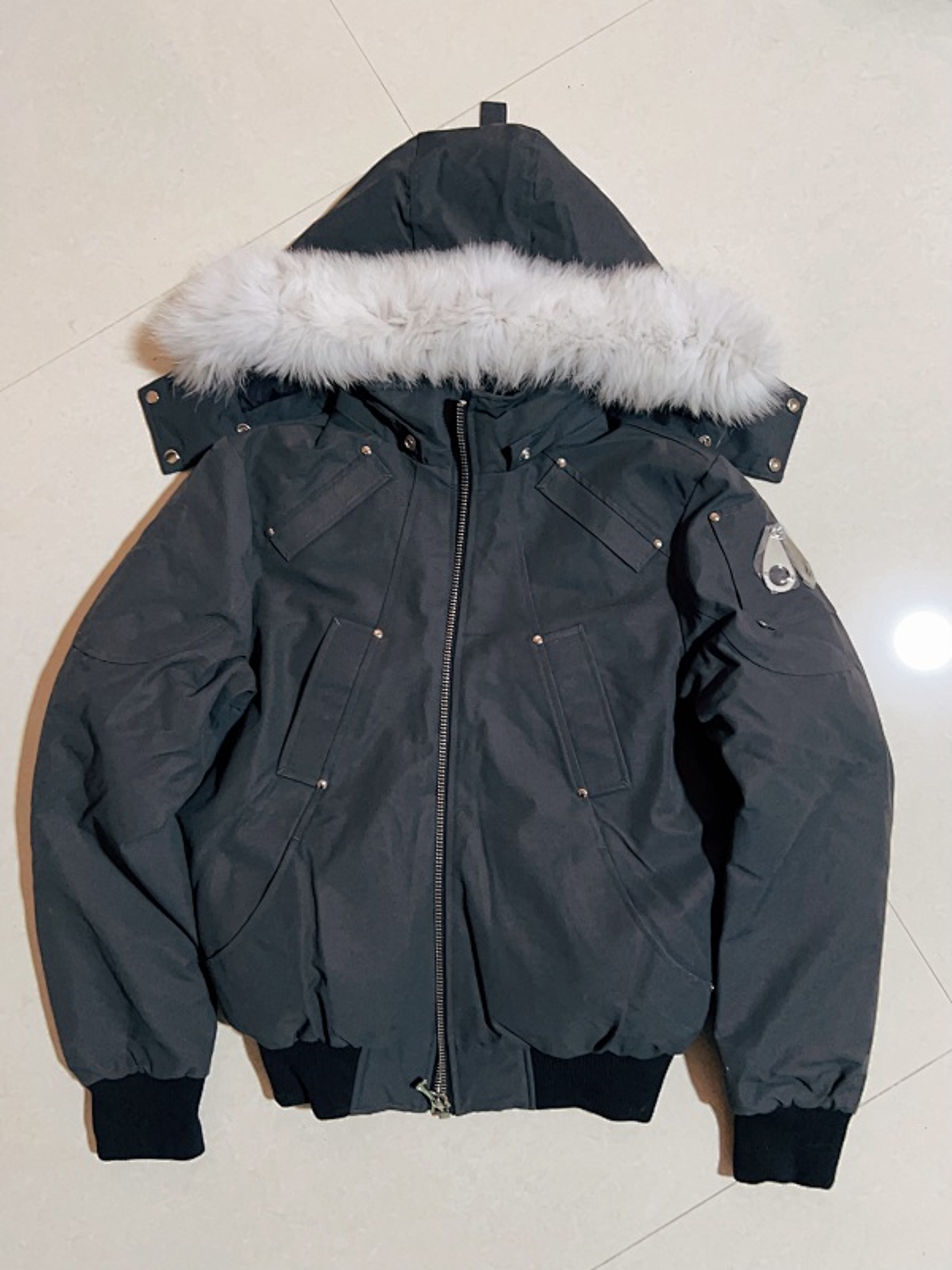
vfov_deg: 67.3
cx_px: 476
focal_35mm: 26
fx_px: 953
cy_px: 635
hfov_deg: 53.1
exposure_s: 1/52
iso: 500
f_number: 1.5
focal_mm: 5.7
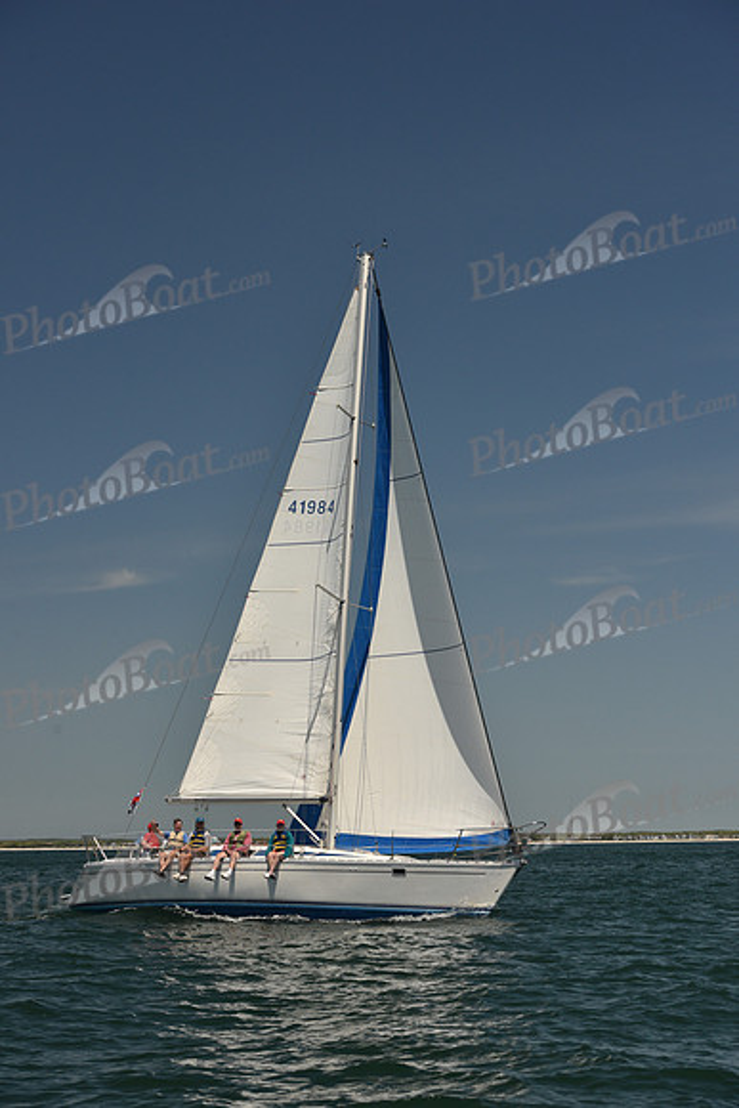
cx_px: 370
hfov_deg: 19.5
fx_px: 2154
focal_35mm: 70
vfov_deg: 28.8
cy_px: 554
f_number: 7.1
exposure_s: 1/800
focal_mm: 70
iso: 250
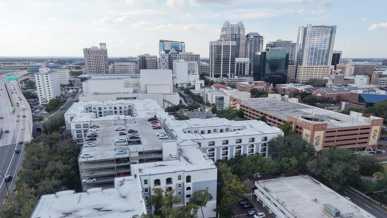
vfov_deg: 42.4
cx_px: 198
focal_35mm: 27
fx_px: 277
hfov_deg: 69.8
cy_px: 142
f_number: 1.8
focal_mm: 8.67
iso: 410
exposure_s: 1/2500
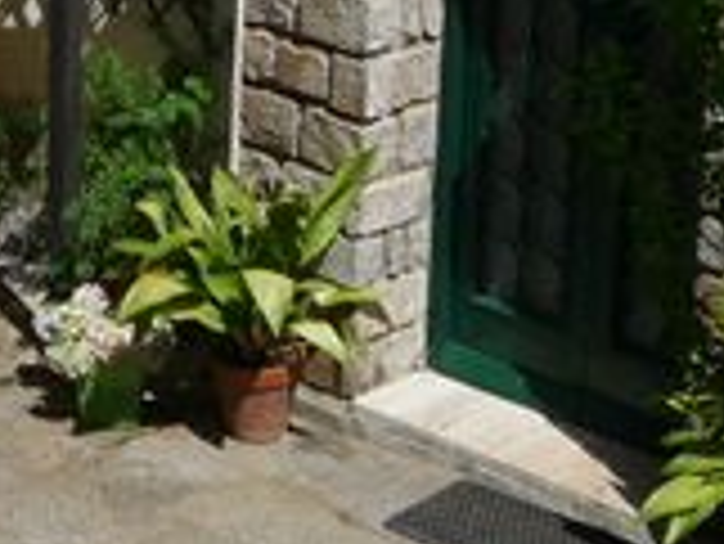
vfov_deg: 12.6
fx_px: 2344
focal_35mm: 112
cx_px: 103
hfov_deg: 17.4
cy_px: -256
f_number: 8
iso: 100
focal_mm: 5
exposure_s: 1/250
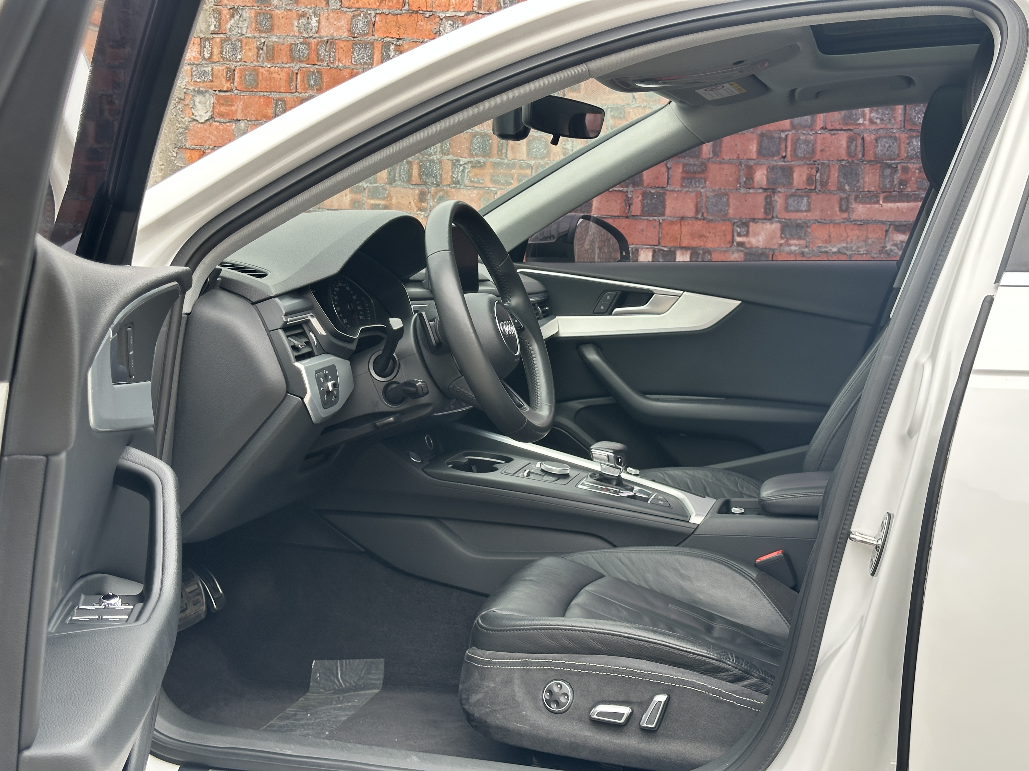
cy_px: 386
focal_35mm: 48
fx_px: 1427
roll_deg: -1.7
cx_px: 514
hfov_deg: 39.7
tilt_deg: -5.1
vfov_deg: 30.3
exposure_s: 1/130
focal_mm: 6.86
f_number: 1.78
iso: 64
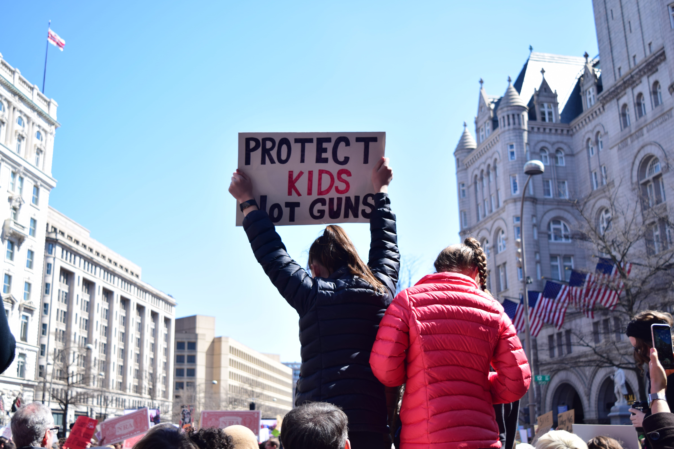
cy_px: 224
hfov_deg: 45.0
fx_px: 814
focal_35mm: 44
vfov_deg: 30.8
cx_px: 337
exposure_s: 1/320
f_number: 4.2
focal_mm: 29
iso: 100
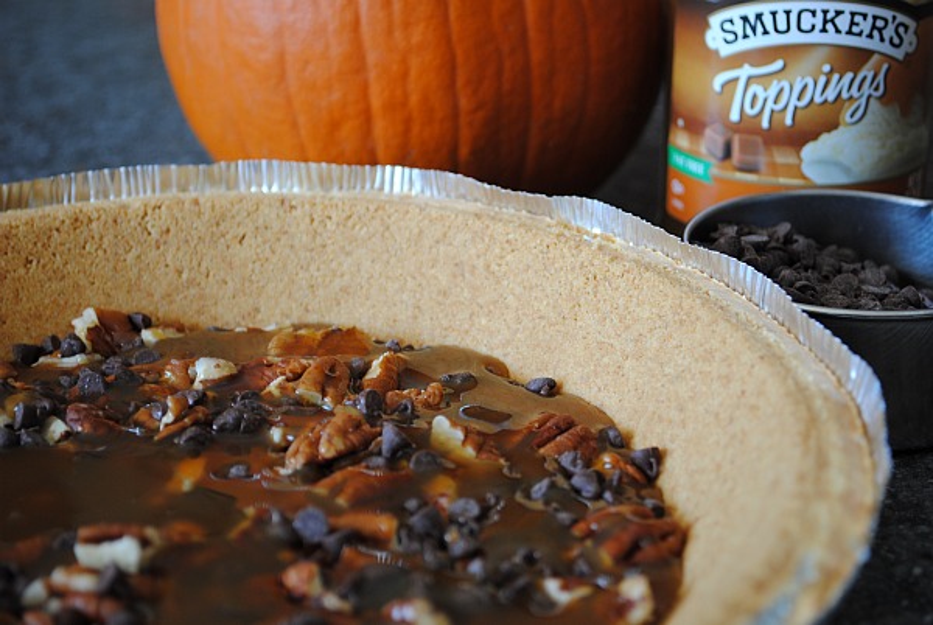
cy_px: 312
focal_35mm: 69
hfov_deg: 29.2
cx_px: 466
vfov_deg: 19.8
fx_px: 1791
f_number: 5.3
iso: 200
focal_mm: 46
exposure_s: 1/30
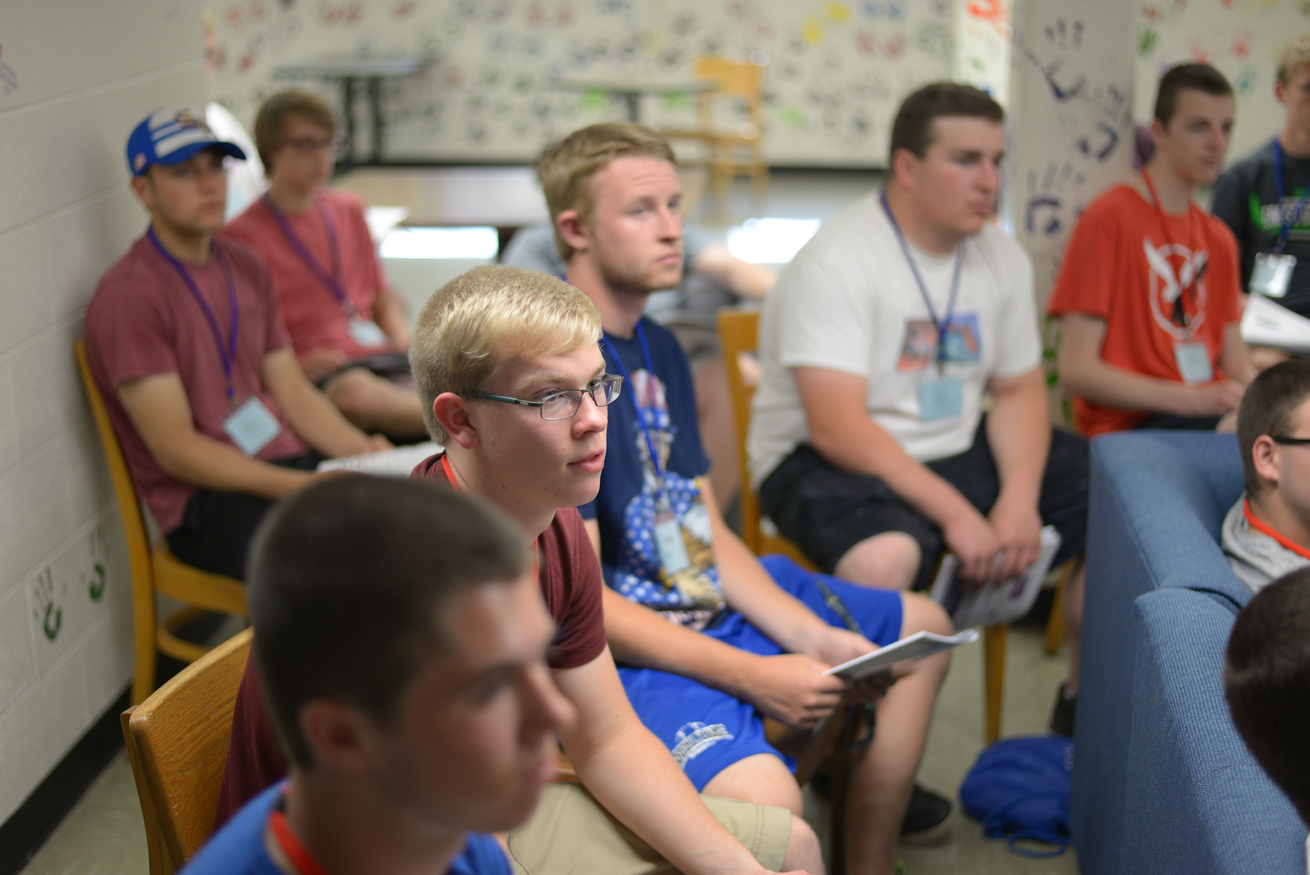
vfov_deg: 27.0
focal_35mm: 50
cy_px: 438
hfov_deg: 39.6
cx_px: 655
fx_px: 1820
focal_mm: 50
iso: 720
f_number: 1.8
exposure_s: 1/200
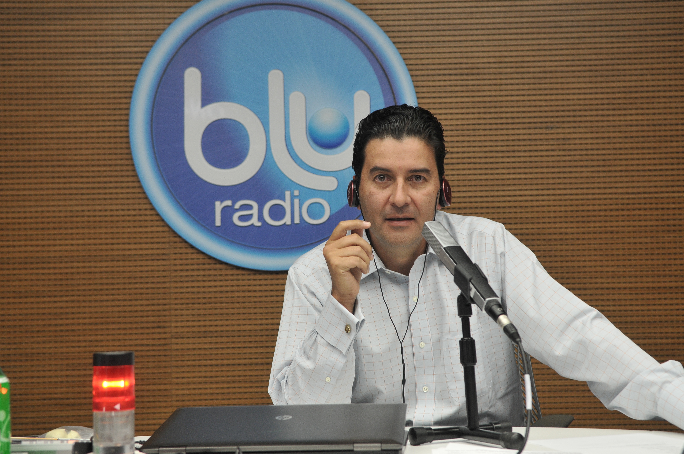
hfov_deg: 33.4
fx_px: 1139
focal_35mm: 60
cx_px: 342
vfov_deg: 22.6
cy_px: 227
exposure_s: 1/160
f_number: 2.8
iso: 640
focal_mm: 40
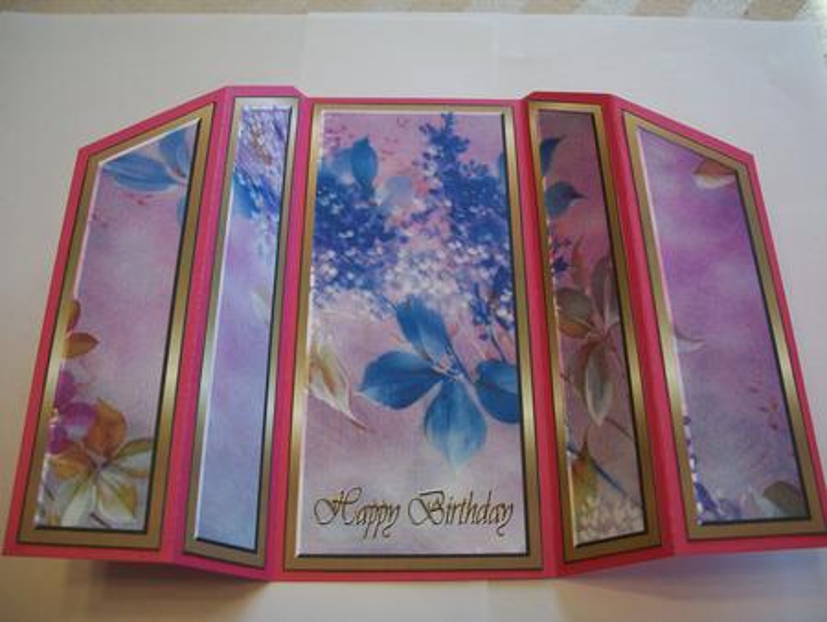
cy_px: 311
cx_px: 414
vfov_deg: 40.7
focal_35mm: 35
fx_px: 837
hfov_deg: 52.6
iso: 80
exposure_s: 1/100
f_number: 3.1
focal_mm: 6.3
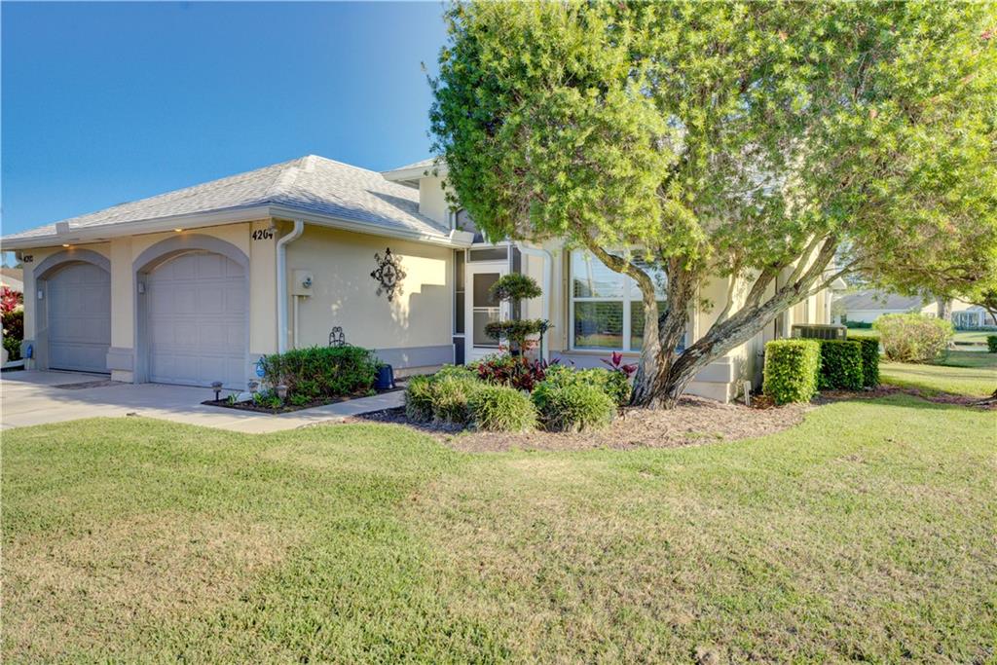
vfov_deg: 53.1
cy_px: 332
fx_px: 665
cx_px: 498
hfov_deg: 73.7
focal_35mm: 24
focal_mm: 24
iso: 400
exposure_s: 1/250
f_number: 9
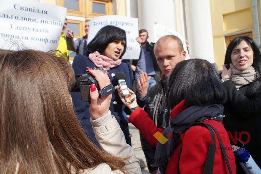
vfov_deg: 43.6
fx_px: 217
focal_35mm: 30
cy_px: 87
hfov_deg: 62.0
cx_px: 130
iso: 100
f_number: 6.3
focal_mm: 20
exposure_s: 1/400
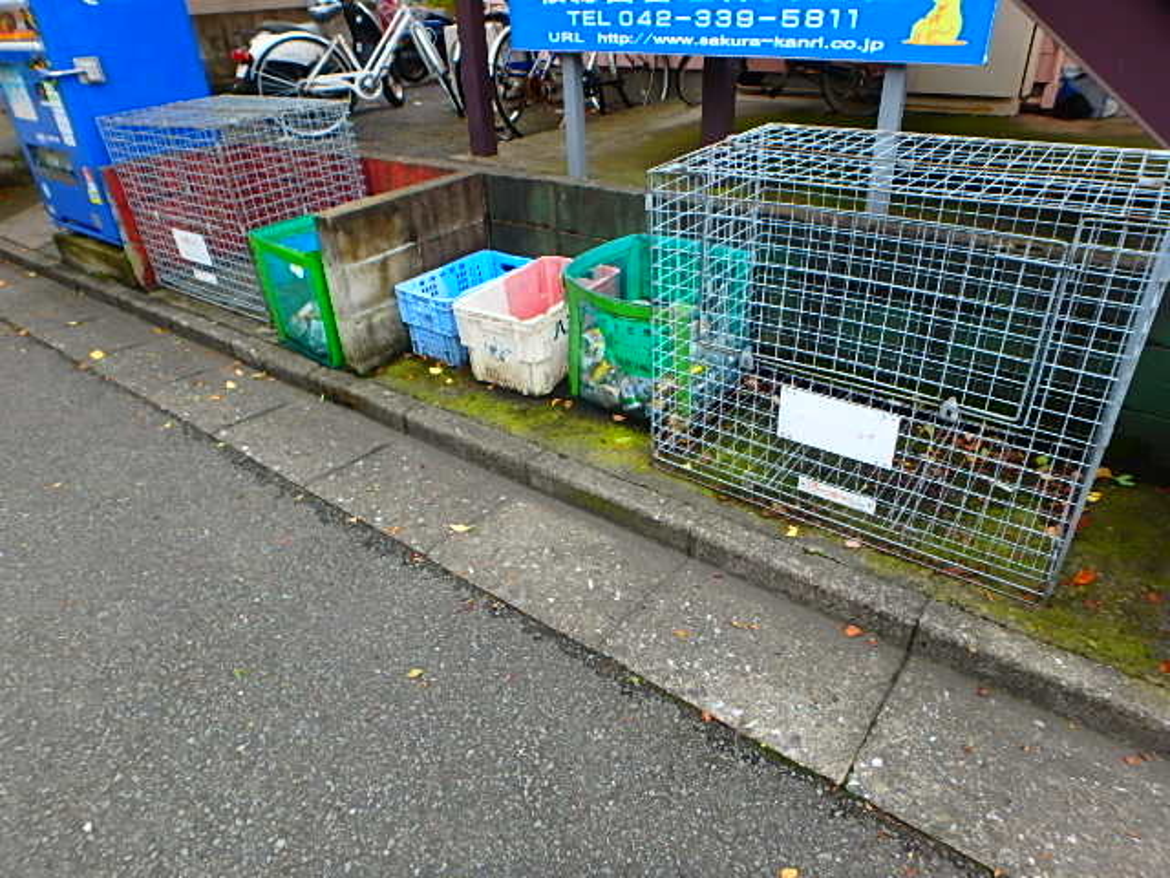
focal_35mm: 21
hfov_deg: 79.0
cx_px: 585
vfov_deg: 63.4
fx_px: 710
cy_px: 439
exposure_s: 1/160
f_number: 3.5
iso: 125
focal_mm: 3.7
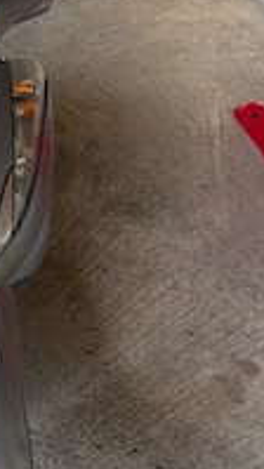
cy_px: 231
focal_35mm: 57
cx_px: -57
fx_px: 709
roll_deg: -2.7
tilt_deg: -44.2
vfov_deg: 36.6
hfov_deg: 19.8
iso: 64
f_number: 1.6
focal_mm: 5.96
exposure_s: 1/122
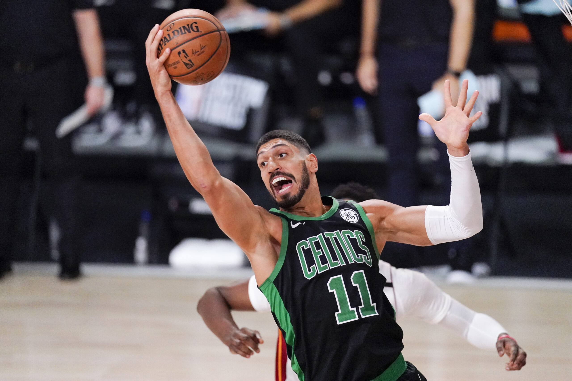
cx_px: 286
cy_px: 190
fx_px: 9533
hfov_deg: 3.4
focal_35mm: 600
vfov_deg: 2.3
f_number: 4
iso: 8000
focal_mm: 600
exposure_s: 1/2000
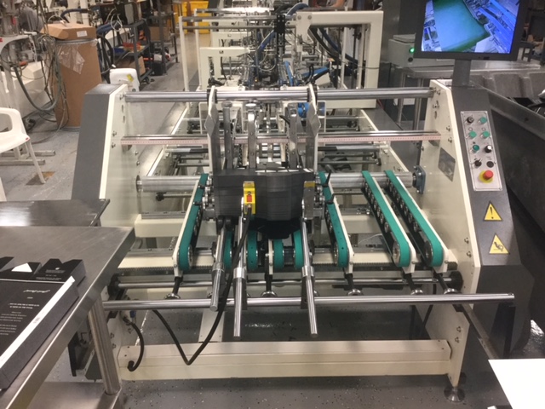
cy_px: 204
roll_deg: -0.2
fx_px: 488
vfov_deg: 45.4
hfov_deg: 58.4
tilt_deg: -24.0
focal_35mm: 31
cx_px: 272
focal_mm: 3.3
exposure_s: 1/30
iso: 100
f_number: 2.4
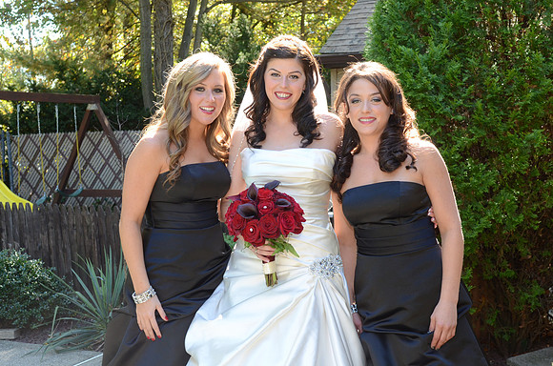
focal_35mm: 48
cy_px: 183
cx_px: 276
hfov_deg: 41.2
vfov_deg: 27.9
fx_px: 736
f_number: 5.6
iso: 500
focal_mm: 32
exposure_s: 1/100
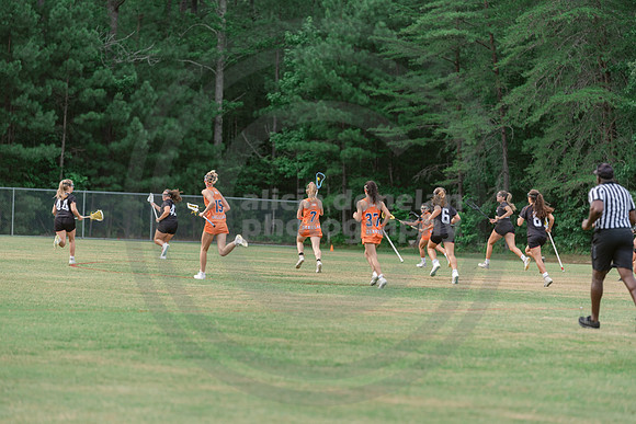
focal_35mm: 175
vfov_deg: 7.9
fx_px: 3092
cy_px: 212
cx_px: 318
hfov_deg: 11.7
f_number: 3.2
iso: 250
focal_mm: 175
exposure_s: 1/640
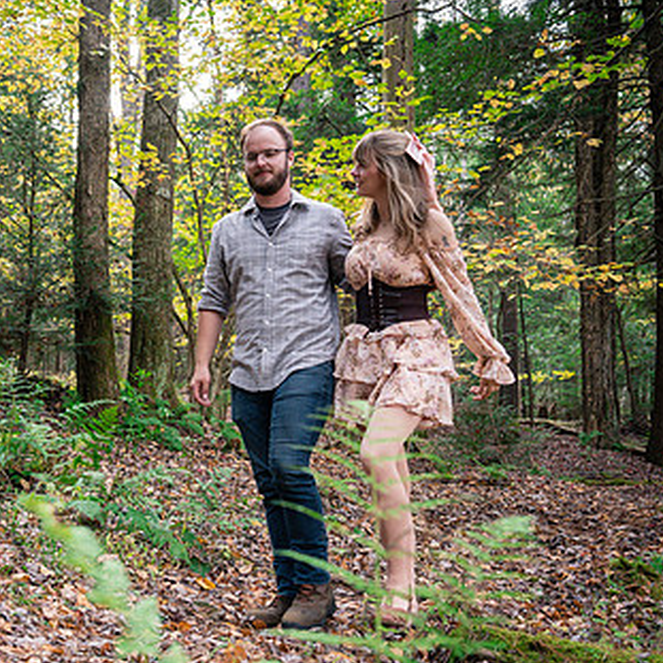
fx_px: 823
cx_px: 203
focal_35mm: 38
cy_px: 370
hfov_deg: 43.0
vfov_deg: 43.8
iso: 2000
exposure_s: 1/250
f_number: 2.8
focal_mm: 24
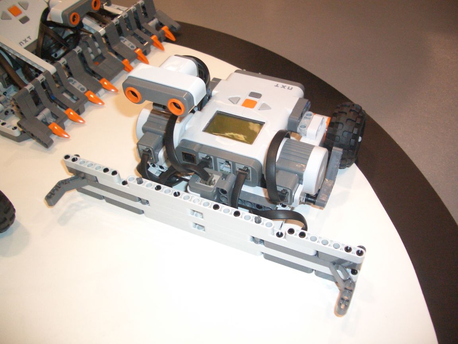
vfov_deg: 40.7
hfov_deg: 52.6
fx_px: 463
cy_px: 172
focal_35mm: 35
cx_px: 229
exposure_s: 1/125
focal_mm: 5.8
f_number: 2.6
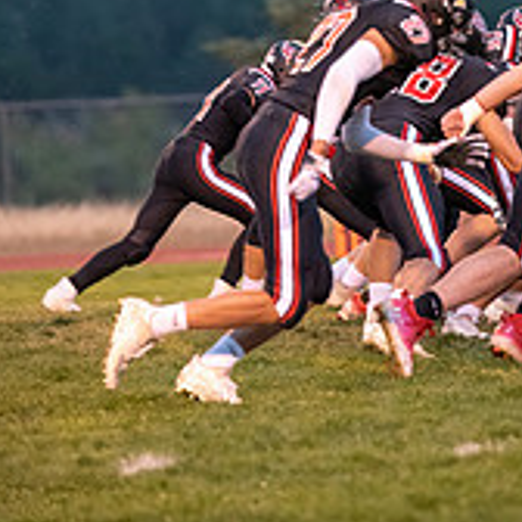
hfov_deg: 4.4
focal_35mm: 399
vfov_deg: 4.4
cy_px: 53
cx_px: 298
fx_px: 6807
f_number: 2.8
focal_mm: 175
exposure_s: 1/400
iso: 6400
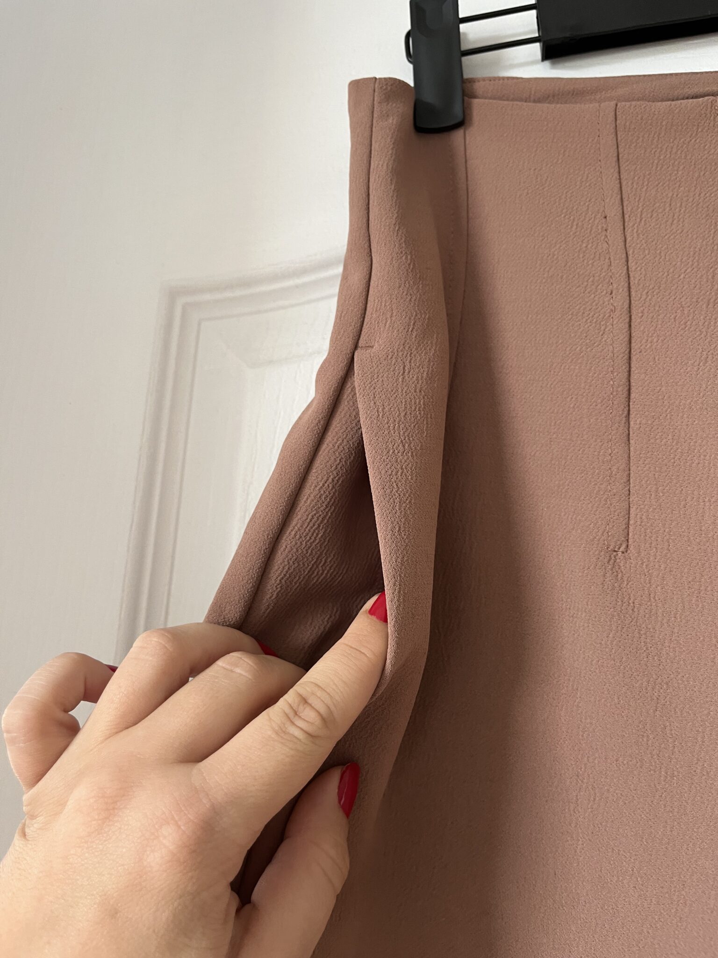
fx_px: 719
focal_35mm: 26
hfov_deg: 53.1
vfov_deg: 67.3
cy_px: 479
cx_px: 359
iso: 125
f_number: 1.6
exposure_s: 1/62
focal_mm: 5.1
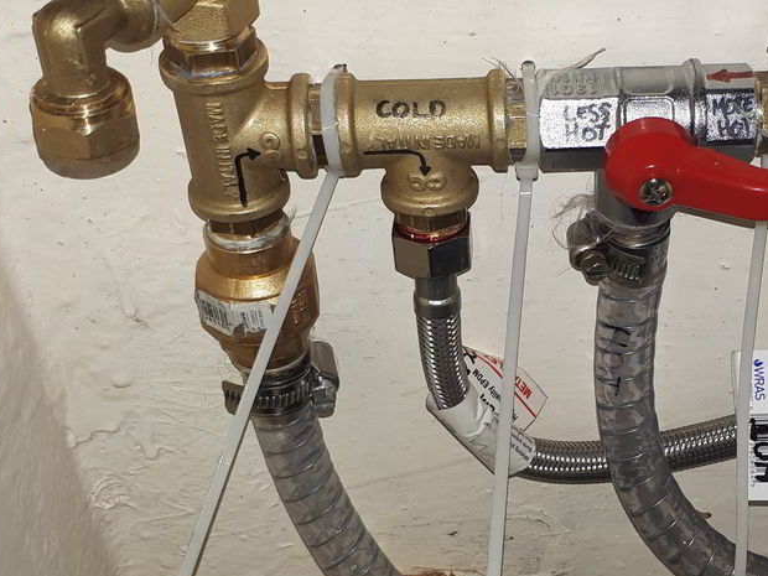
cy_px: 343
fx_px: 1353
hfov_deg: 30.8
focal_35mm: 61
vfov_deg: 24.0
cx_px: 631
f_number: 1.9
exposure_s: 1/50
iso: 40
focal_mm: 3.6
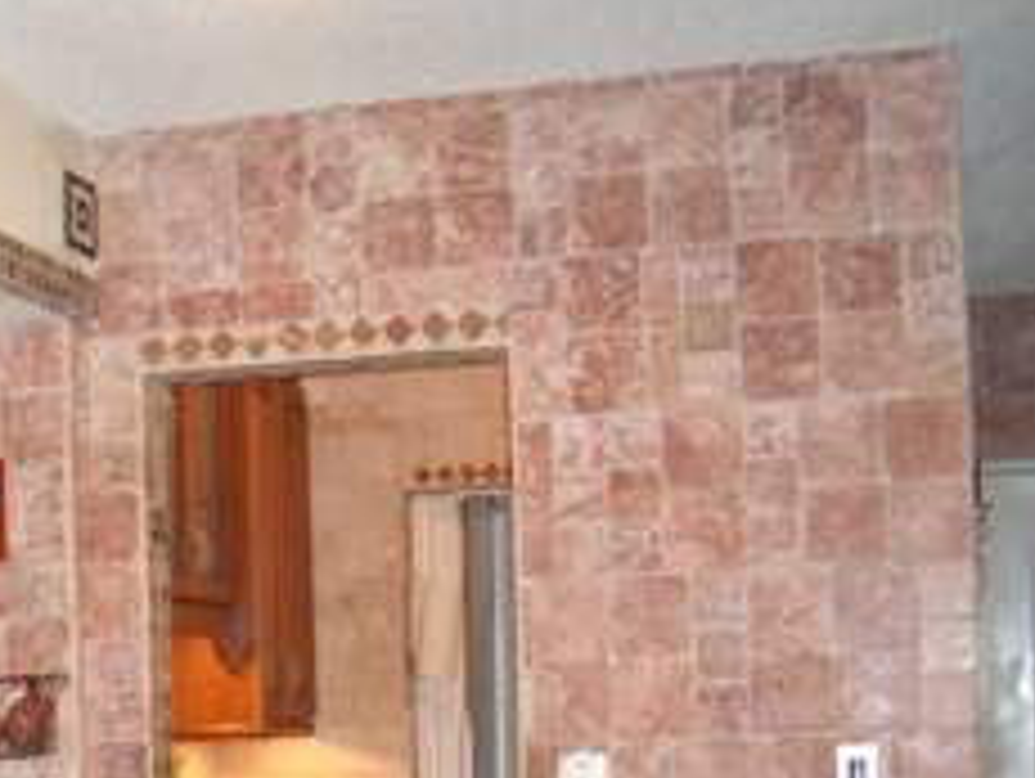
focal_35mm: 73
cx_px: 99
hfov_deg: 25.8
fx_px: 2185
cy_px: 765
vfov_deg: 19.7
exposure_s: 1/60
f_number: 2.6
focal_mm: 5.8
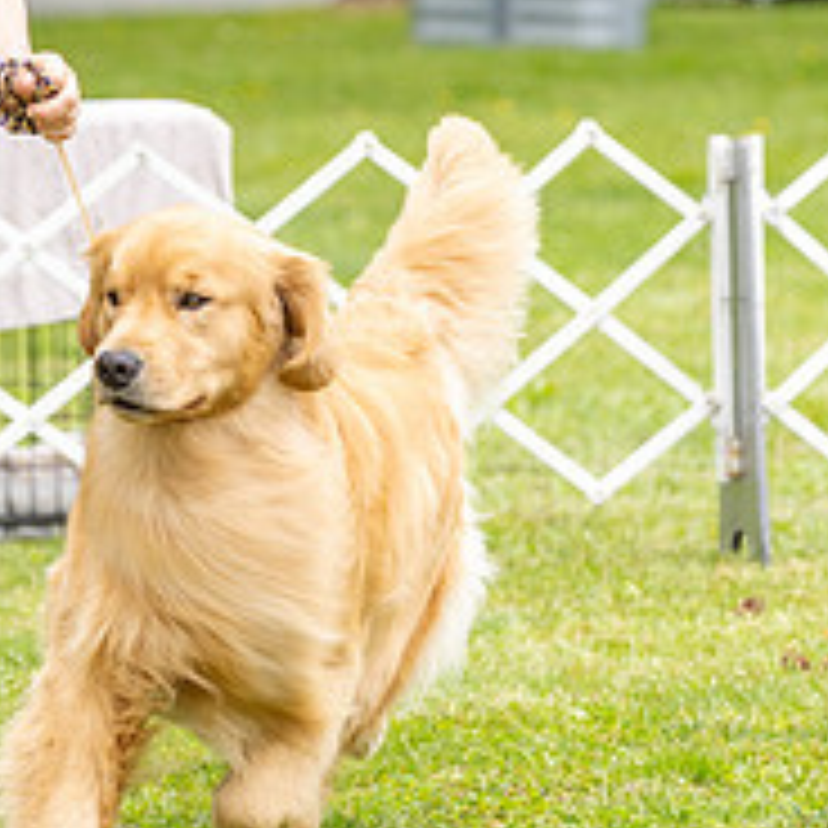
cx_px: 290
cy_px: 50
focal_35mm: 428
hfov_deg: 4.1
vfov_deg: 4.1
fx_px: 11582
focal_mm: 137
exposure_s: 1/640
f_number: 4.5
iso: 400
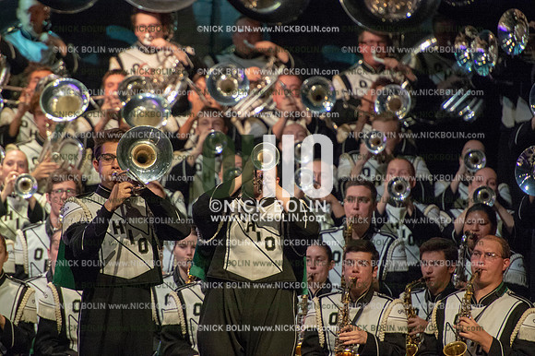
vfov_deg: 3.4
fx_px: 5941
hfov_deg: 5.2
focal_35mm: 400
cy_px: 178
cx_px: 268
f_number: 5.6
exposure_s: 1/320
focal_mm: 400
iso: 8000
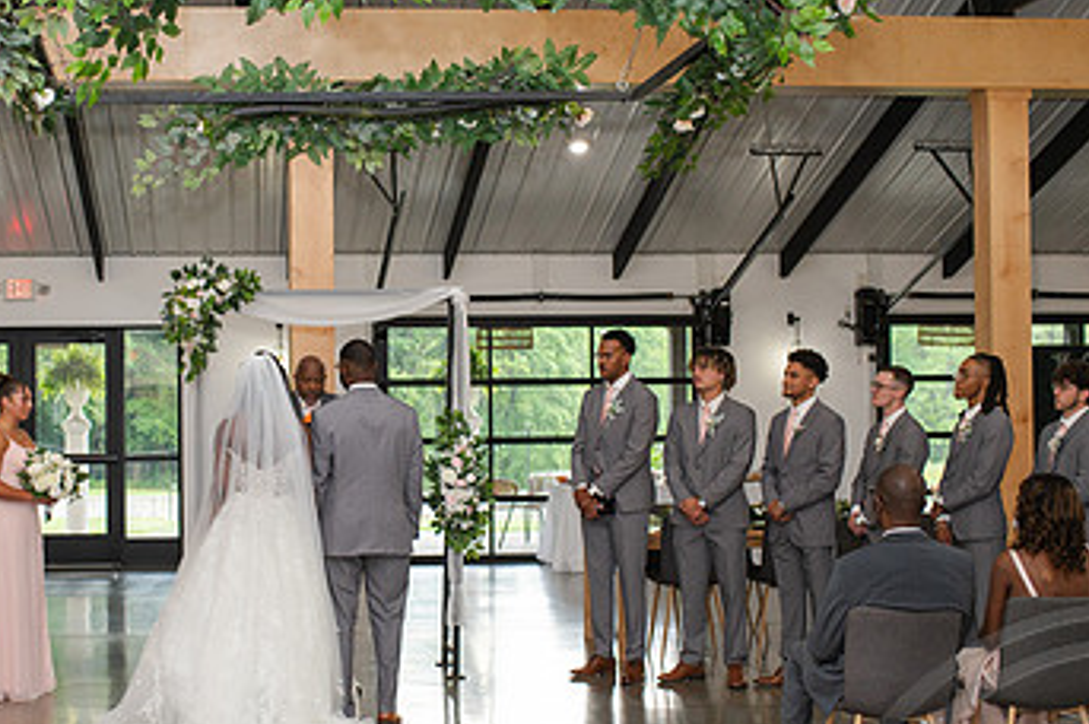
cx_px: 317
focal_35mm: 60
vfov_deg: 22.6
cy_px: 372
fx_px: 1813
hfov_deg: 33.0
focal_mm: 35
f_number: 3.2
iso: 800
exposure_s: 1/200
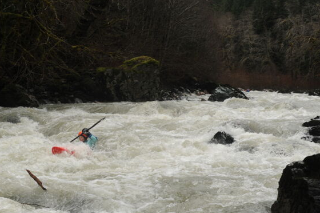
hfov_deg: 39.6
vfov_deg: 26.9
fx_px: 444
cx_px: 139
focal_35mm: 50
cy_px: 94
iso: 320
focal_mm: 35
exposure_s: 1/160
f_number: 5.6
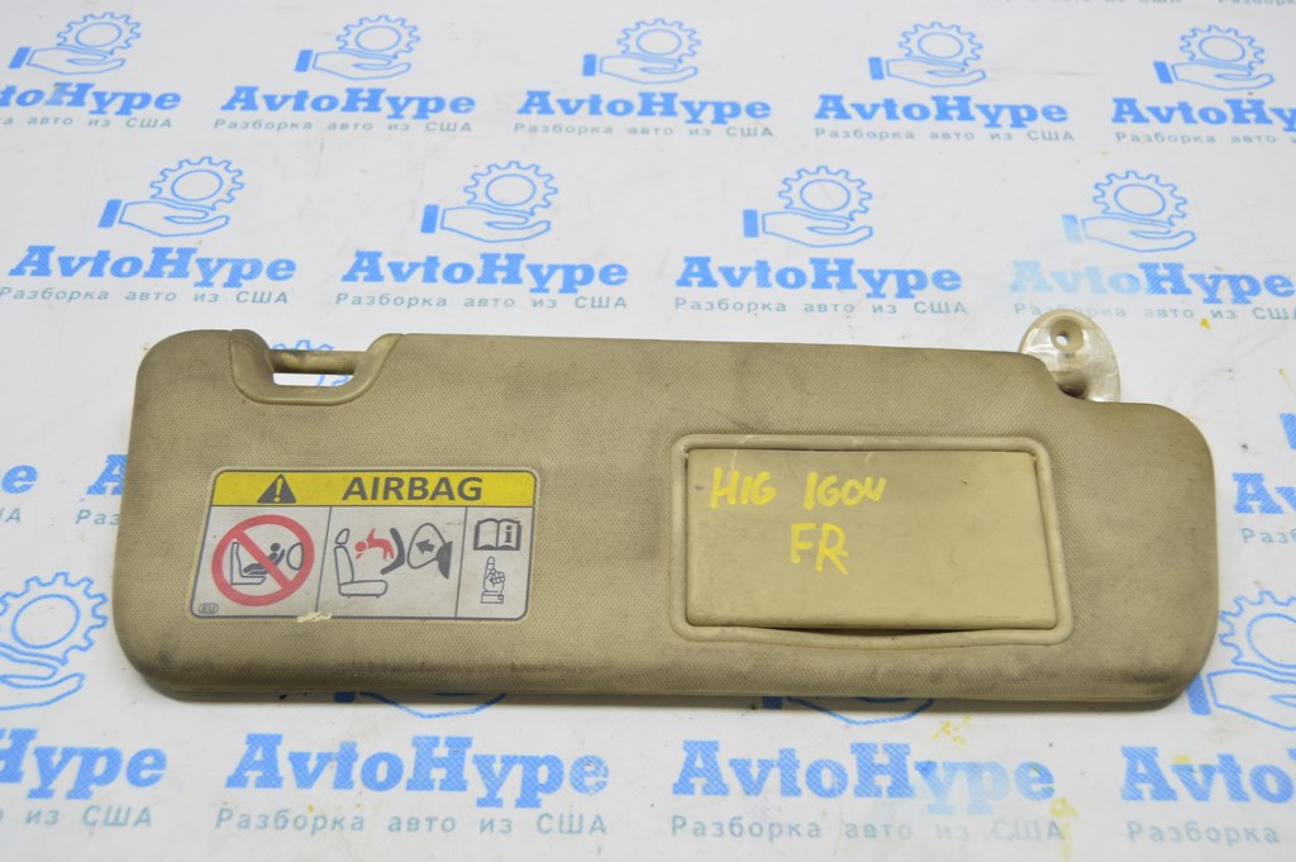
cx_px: 648
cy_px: 431
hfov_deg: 49.6
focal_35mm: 39
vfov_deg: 34.2
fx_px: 1403
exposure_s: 1/20
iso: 400
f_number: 5.6
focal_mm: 26
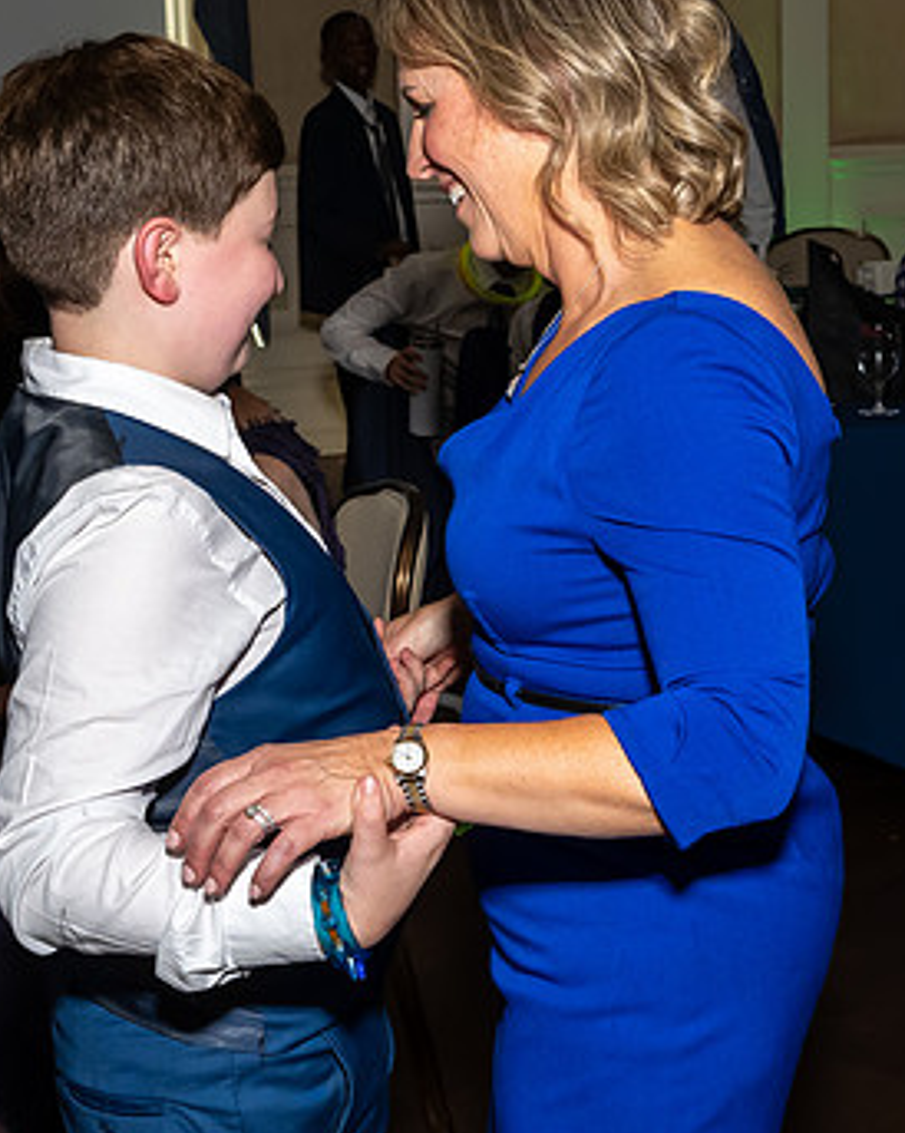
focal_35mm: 71
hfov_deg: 21.5
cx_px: 499
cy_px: 503
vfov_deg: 26.8
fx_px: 2379
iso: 1000
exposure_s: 1/250
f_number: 7.1
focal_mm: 23
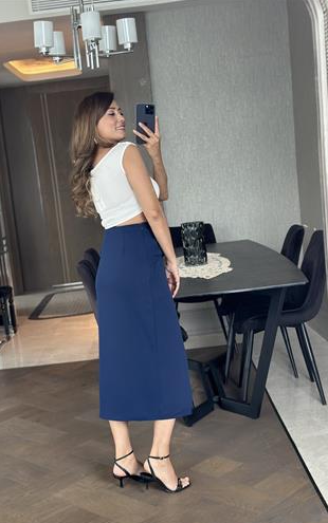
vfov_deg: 38.8
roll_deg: +7.3
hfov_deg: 24.9
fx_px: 743
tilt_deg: -14.6
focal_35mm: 52
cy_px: 265
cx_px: 131
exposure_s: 1/60
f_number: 1.78
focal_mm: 6.86
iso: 250
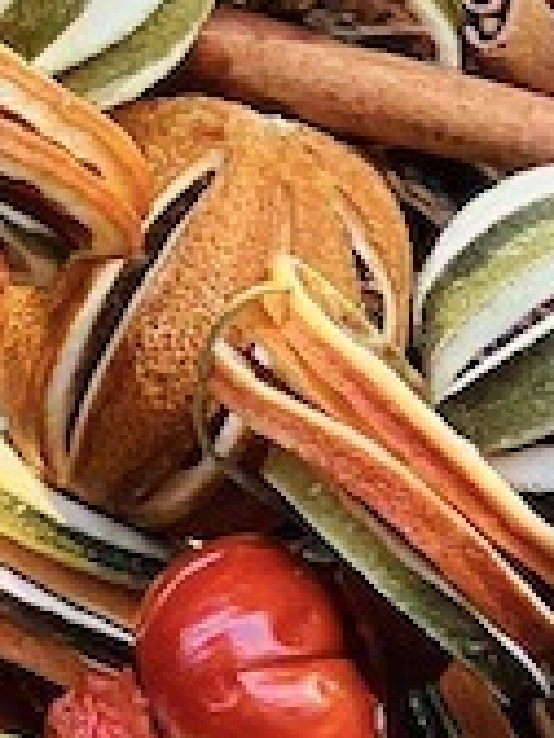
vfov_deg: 4.2
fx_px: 10029
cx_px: 171
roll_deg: +0.6
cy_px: 514
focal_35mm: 470
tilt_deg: -3.0
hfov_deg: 3.2
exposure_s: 1/50
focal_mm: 9
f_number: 2.8
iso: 250
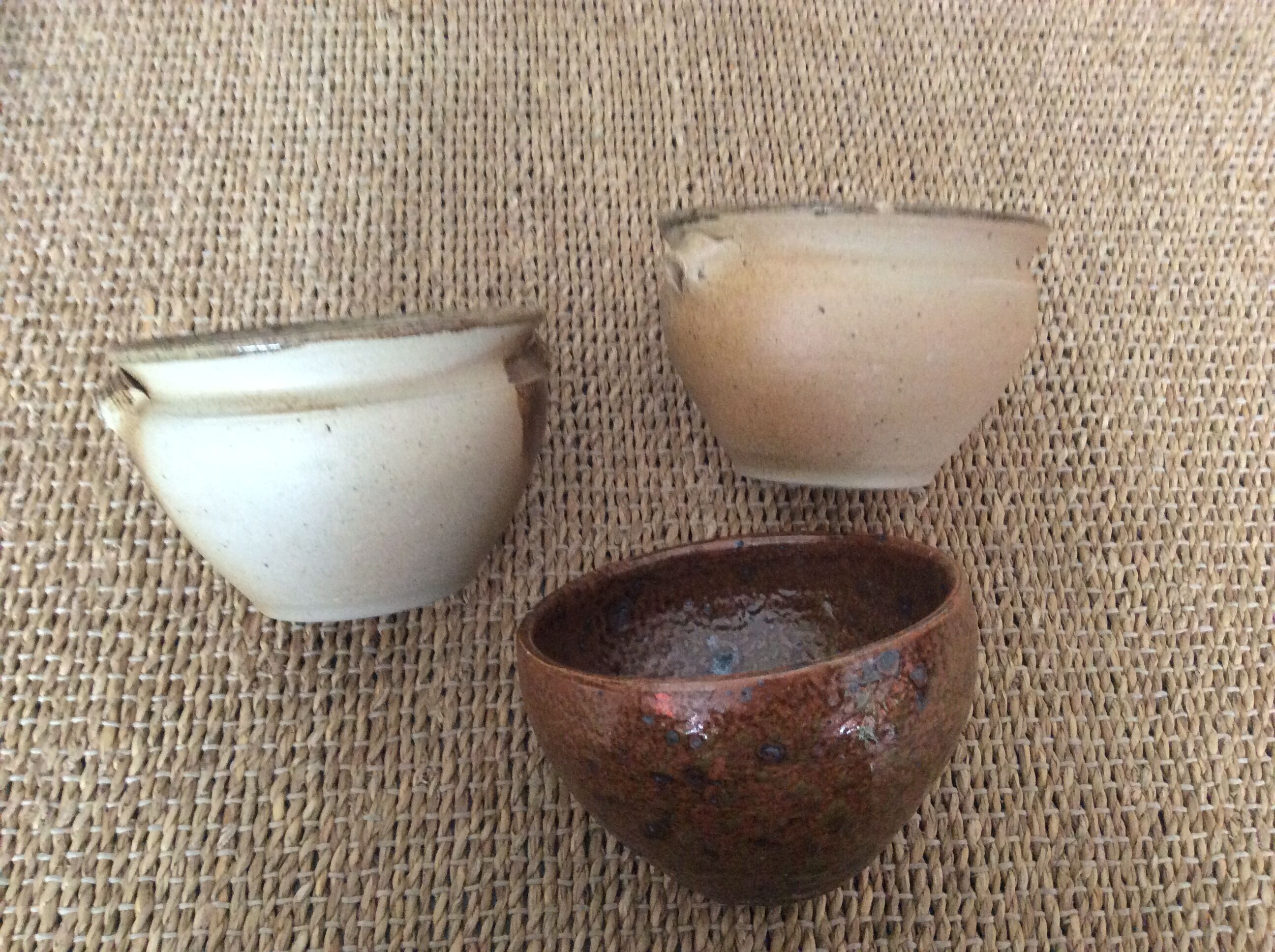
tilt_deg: -63.5
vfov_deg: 44.1
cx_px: 638
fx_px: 1177
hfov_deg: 56.9
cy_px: 476
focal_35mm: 32
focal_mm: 3.3
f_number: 2.4
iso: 250
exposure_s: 1/25
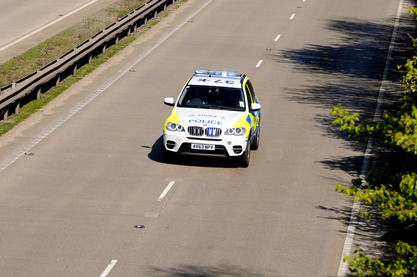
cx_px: 208
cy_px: 138
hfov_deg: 10.2
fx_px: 2343
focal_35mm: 202
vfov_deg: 6.8
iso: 400
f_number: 16
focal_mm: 135
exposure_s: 1/500
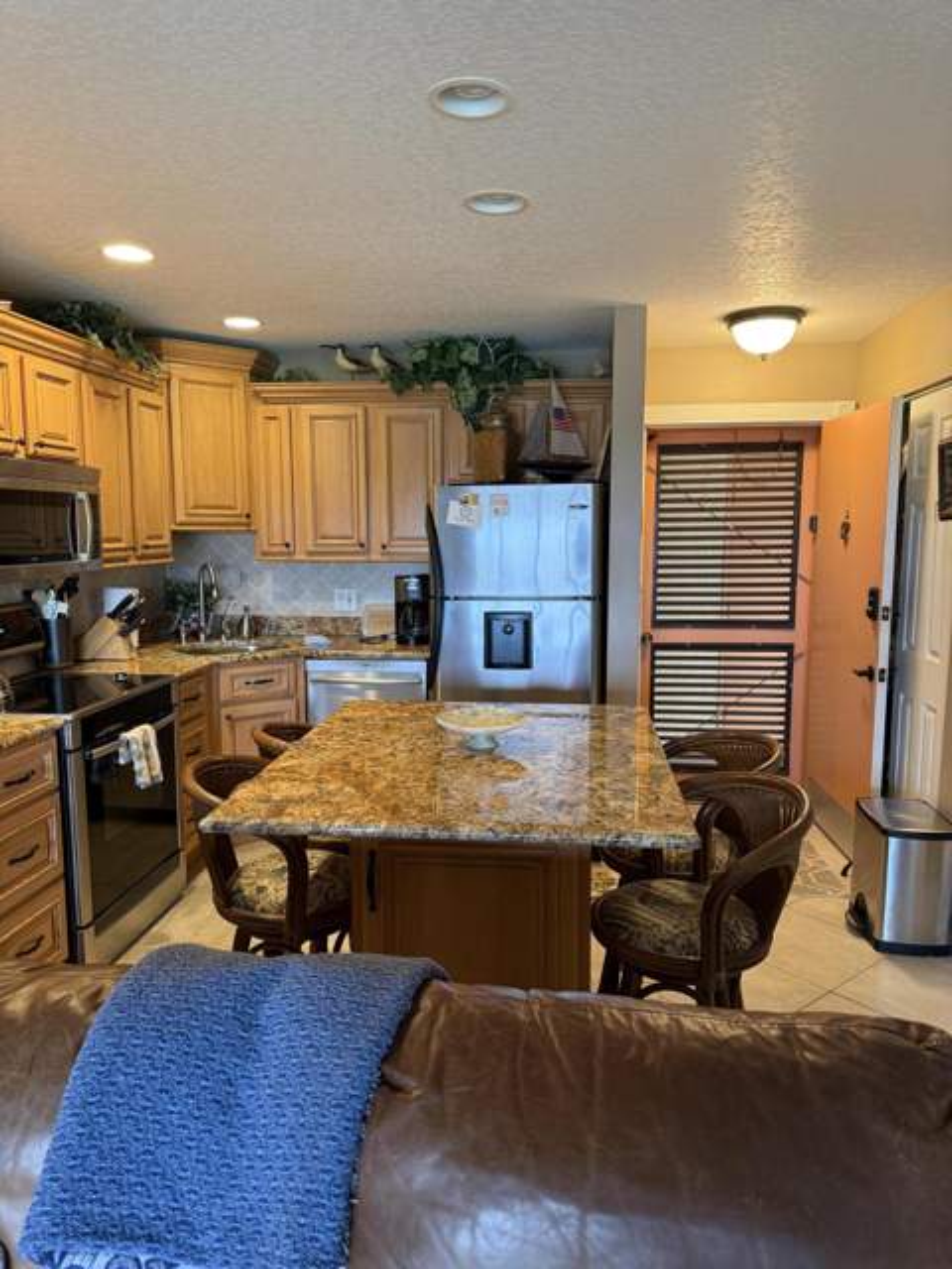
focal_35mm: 24
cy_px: 634
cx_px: 476
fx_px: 880
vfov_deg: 71.6
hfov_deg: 56.8
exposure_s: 1/60
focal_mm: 6.76
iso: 250
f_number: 1.78
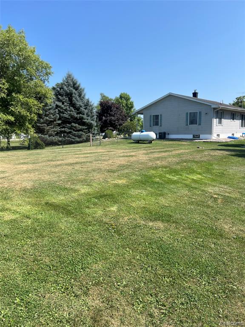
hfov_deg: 53.1
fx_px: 245
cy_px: 164
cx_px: 122
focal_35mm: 26
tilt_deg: -6.8
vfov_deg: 67.3
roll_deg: +0.9
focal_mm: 5.7
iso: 50
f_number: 1.5
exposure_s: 1/3257
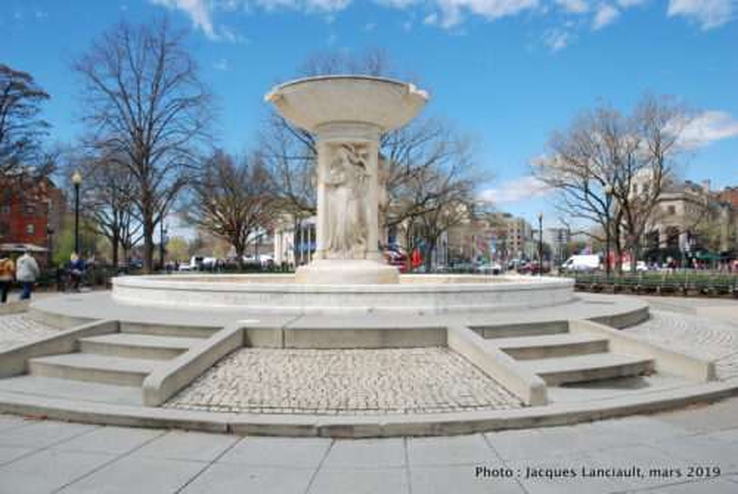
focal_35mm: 27
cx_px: 369
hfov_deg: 67.3
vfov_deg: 48.1
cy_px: 247
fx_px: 554
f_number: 10
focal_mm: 18
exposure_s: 1/160
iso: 100
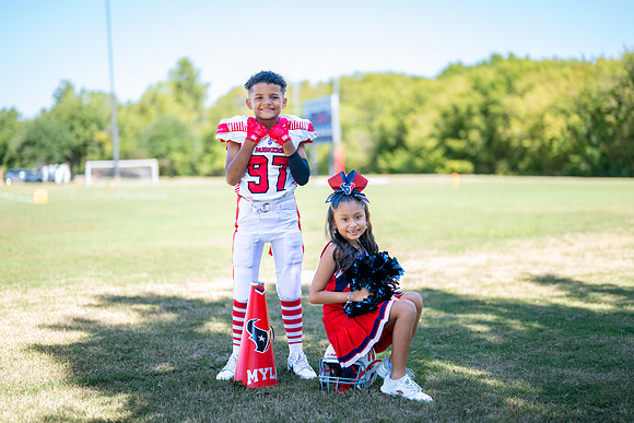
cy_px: 213
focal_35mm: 56
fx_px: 979
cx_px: 321
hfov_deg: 35.9
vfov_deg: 24.4
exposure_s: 1/1250
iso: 100
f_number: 1.2
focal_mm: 50
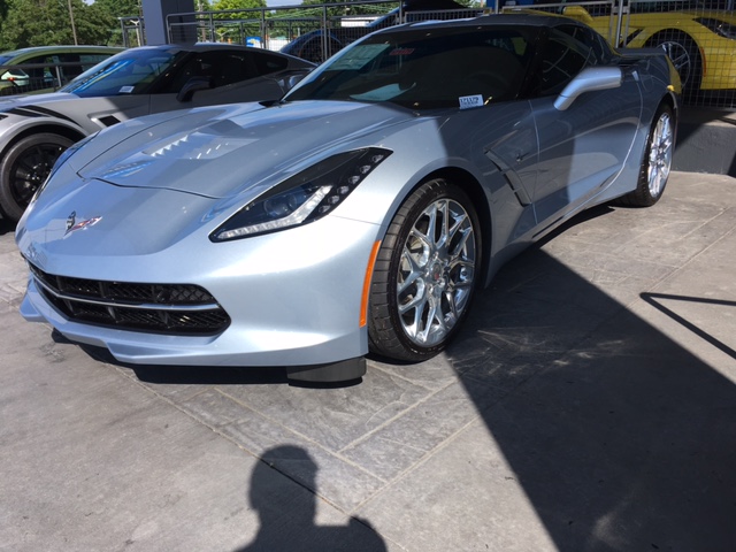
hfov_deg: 61.7
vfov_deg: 48.2
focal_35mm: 29
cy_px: 276
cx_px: 368
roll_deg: +1.0
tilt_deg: -22.6
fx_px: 617
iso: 25
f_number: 2.2
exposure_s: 1/1326
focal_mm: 4.15
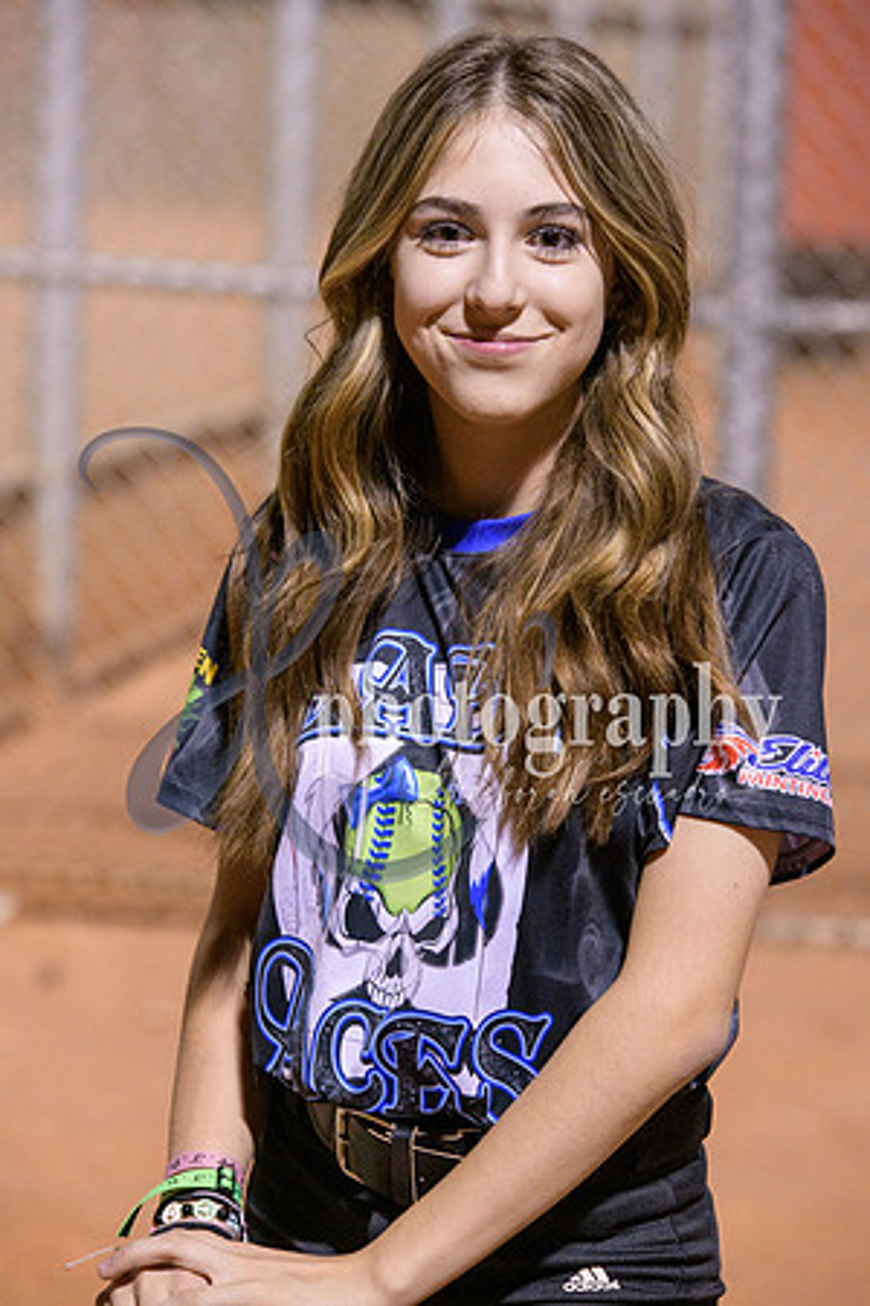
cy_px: 653
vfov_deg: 15.8
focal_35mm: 130
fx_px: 4712
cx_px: 435
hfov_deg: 10.5
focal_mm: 130
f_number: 5
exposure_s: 1/250
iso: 4000
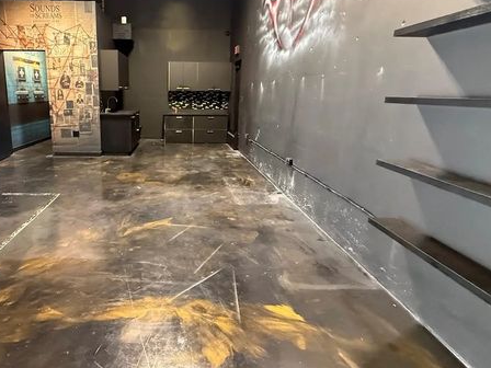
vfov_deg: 65.1
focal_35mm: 20
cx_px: 176
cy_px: 141
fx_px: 284
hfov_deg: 79.8
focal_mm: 2.22
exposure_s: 1/60
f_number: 2.2
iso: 800
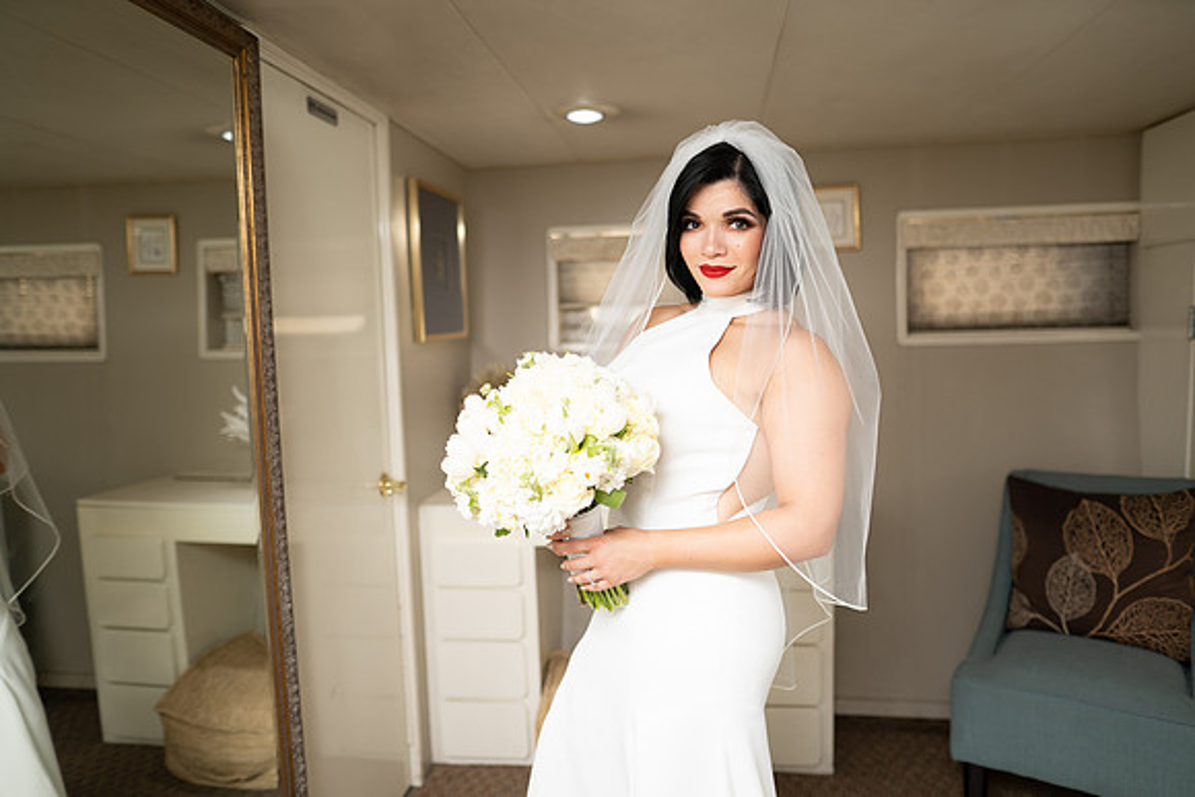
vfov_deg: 53.2
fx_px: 797
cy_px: 398
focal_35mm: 24
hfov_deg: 73.7
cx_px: 598
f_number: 1.4
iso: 250
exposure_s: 1/1000
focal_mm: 24
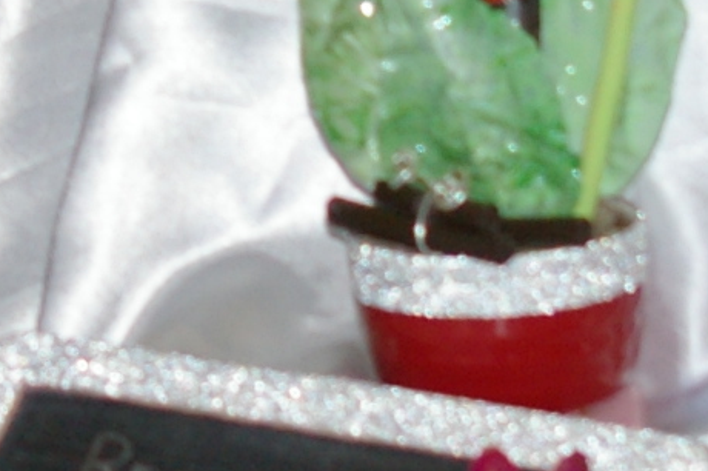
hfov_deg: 6.8
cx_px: 186
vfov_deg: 4.5
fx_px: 5980
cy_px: -32
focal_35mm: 304
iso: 400
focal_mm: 31
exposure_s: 1/45
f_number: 4.5
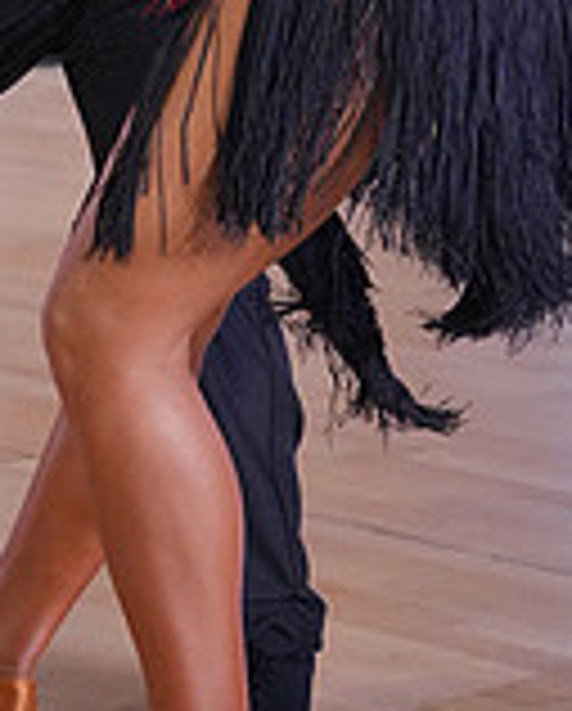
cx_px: 65
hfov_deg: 6.4
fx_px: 5085
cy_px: -202
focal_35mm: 241
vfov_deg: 7.9
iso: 5000
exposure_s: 1/500
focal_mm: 70
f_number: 4
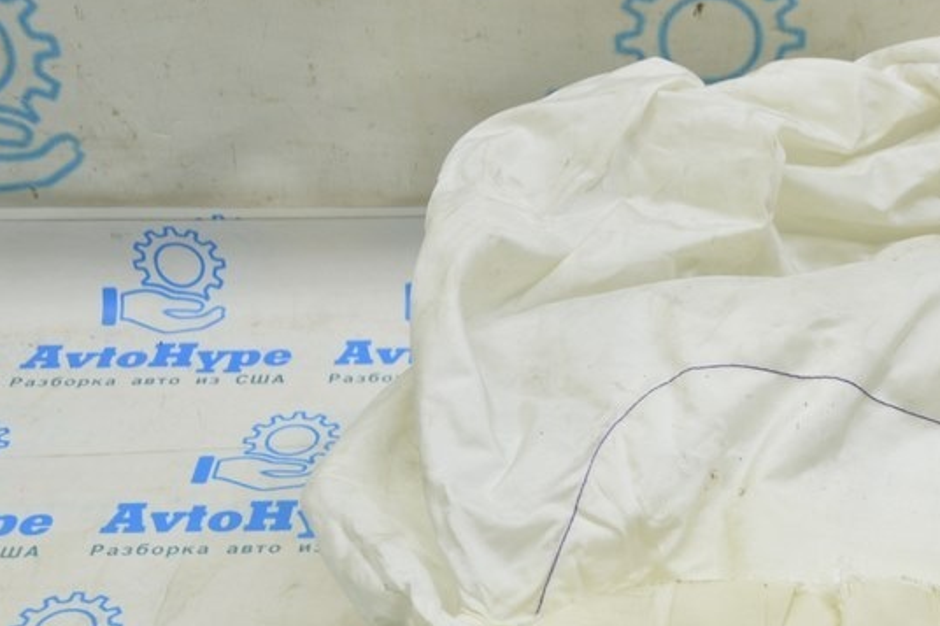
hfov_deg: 30.5
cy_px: 578
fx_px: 1644
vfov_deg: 21.0
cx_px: 840
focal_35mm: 63
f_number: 5.6
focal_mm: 22
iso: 400
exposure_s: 1/20
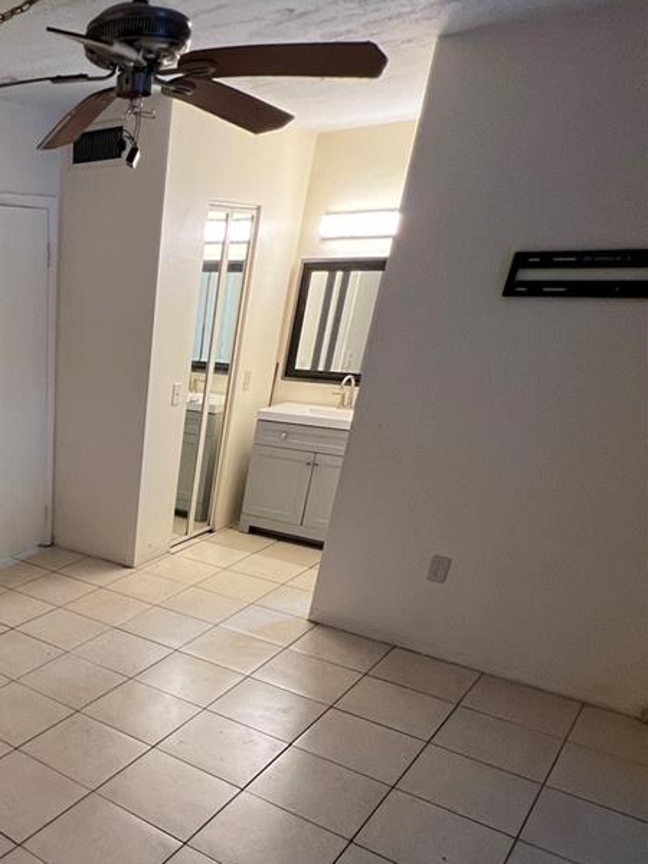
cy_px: 687
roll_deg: +0.6
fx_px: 649
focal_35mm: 26
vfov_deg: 61.9
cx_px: 1
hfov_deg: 45.0
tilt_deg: -31.0
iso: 250
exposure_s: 1/60
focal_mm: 1.57
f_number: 1.8
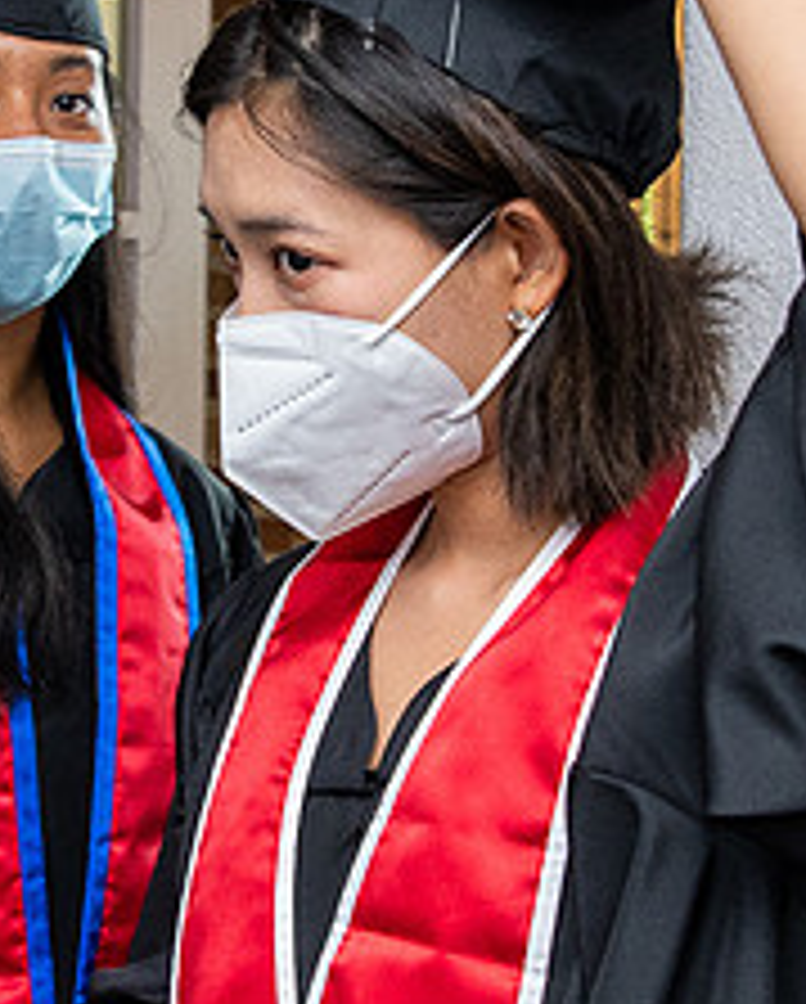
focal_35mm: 95
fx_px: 2827
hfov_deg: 16.2
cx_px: 347
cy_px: 349
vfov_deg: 20.1
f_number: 4
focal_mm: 26
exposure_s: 1/80
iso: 1600
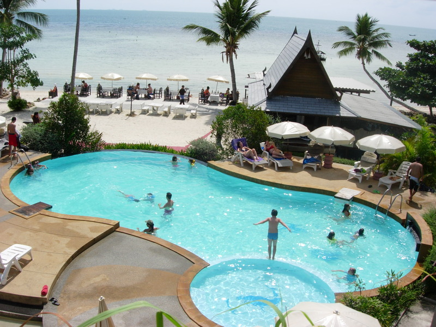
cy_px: 164
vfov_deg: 37.7
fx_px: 479
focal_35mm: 38
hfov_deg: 49.0
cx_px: 218
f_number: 4.8
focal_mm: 7.8
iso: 64
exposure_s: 1/836
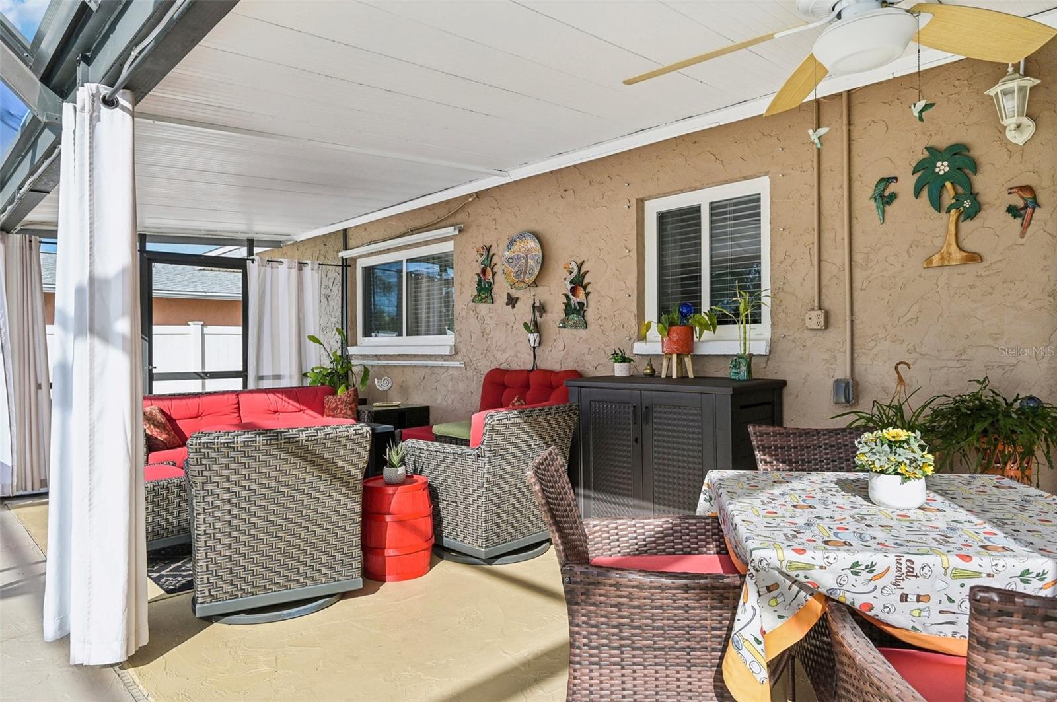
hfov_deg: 81.3
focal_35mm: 21
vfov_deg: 59.4
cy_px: 351
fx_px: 616
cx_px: 528
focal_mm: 21
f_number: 8
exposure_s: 1/500
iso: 400
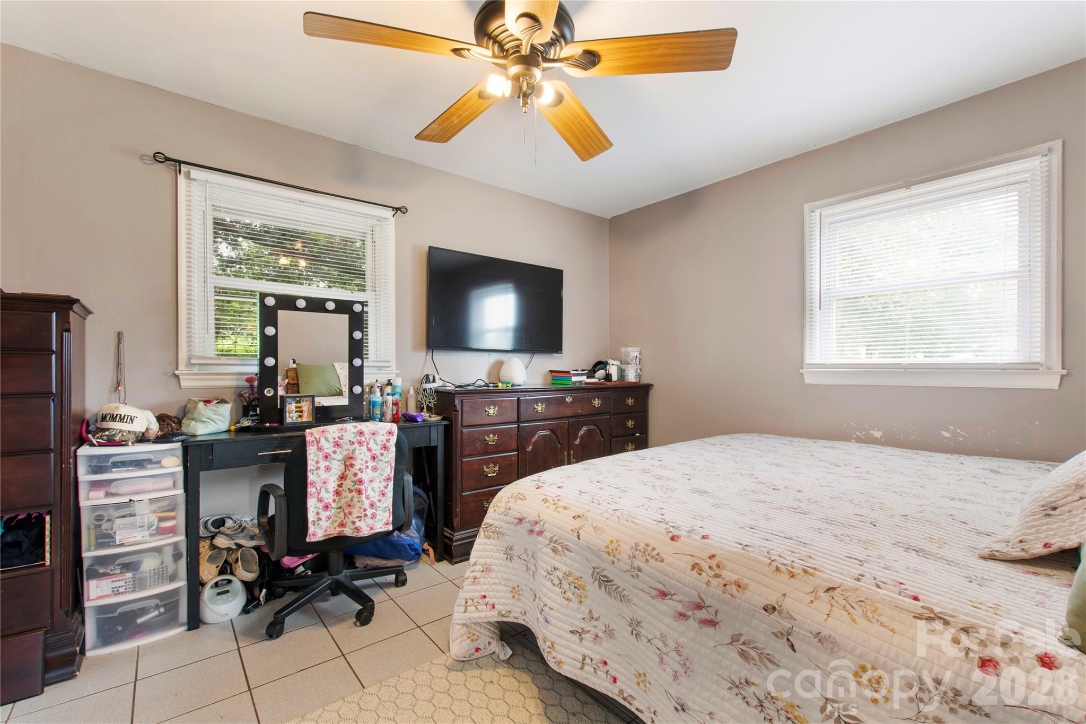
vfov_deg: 77.3
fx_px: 452
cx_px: 543
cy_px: 362
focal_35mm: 15
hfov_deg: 100.4
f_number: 8
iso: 100
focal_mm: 10
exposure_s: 4
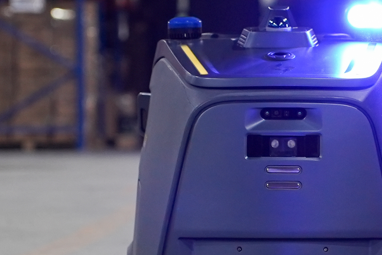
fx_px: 2686
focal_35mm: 253
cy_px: 129
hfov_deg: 8.1
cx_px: 274
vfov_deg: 5.4
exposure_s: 1/100
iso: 1600
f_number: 2.8
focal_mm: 75
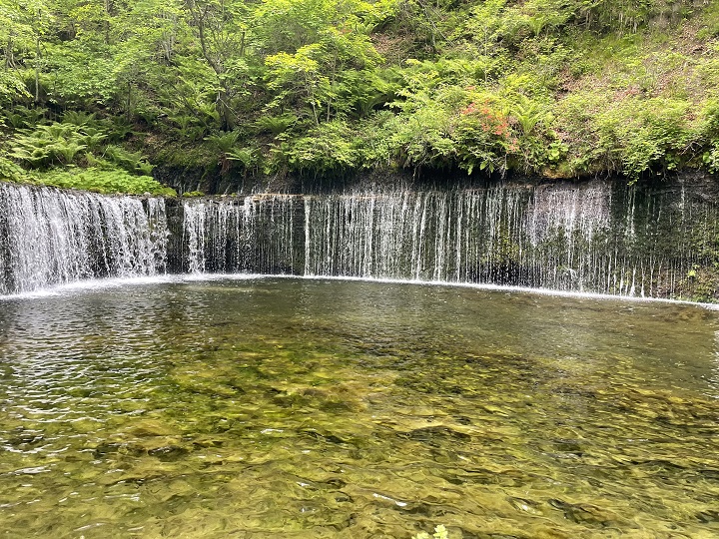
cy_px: 270
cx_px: 360
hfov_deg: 67.3
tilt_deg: -2.5
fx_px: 540
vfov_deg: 53.1
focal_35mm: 26
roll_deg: -1.1
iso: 100
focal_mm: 4.2
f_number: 1.6
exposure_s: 1/121
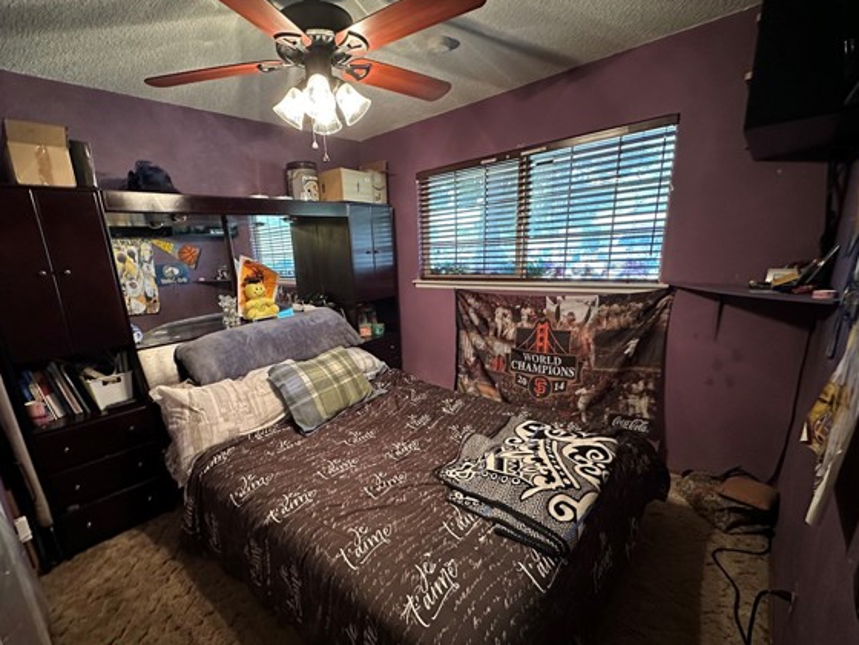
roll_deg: +3.5
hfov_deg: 94.1
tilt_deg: -15.3
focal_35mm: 16
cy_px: 356
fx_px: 397
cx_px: 380
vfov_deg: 77.9
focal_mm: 2.22
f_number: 2.2
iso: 1000
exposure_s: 1/40
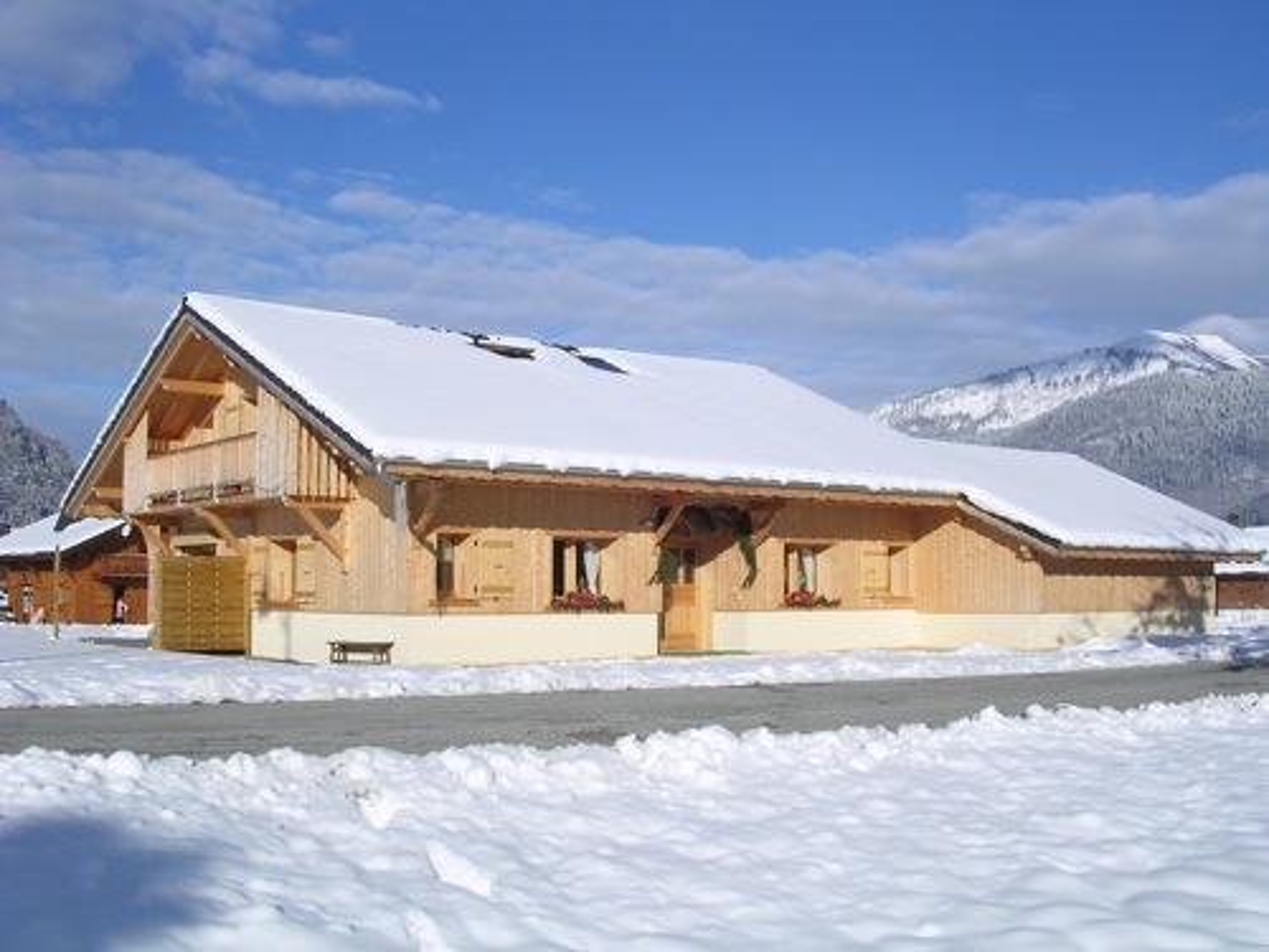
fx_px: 1393
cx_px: 634
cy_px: 476
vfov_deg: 37.7
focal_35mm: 38
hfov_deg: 49.0
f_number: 5.6
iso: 100
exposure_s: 1/520
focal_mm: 5.8
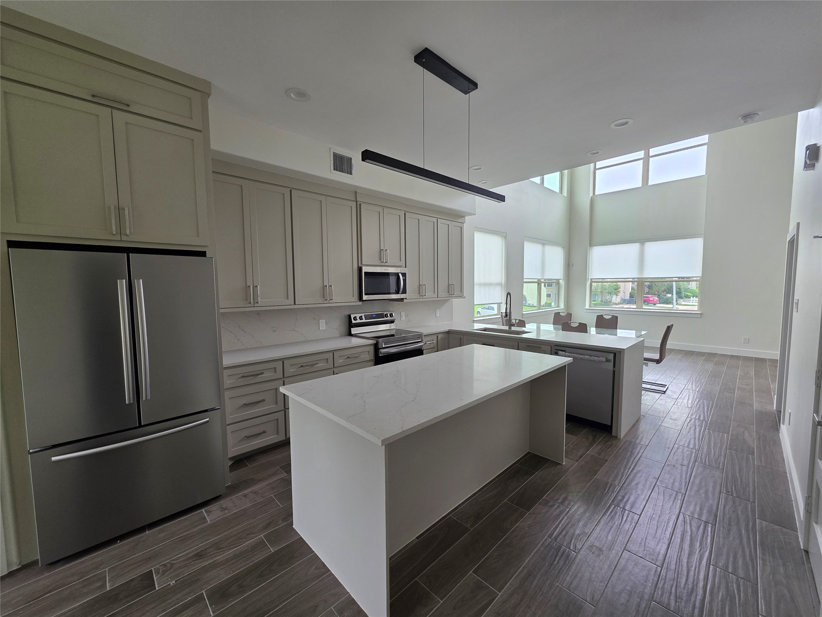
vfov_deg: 89.9
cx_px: 411
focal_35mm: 13
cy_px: 308
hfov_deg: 106.2
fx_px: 309
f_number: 1.9
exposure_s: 1/120
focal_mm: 2.2
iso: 125
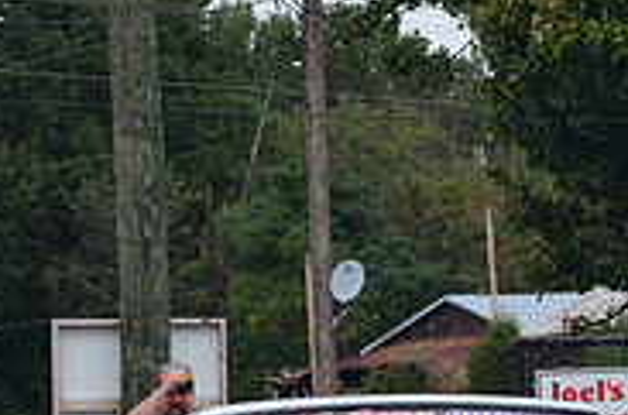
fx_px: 8282
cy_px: 538
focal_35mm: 476
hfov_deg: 4.3
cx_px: 861
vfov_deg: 2.9
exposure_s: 1/1250
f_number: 9
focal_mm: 100
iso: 1000
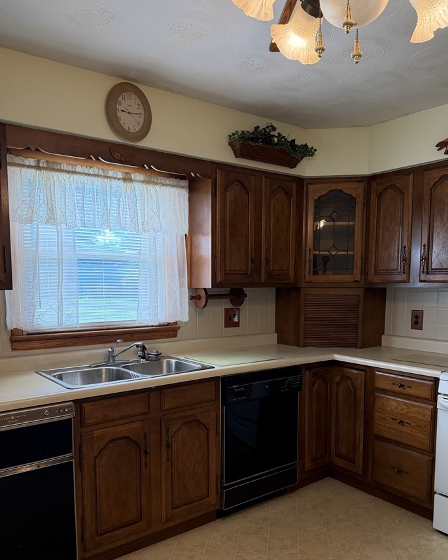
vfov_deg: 61.9
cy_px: 323
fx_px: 464
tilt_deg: -6.1
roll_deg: -0.6
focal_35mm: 28
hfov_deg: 51.5
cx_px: 220
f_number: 1.78
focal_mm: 6.76
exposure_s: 1/215
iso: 200
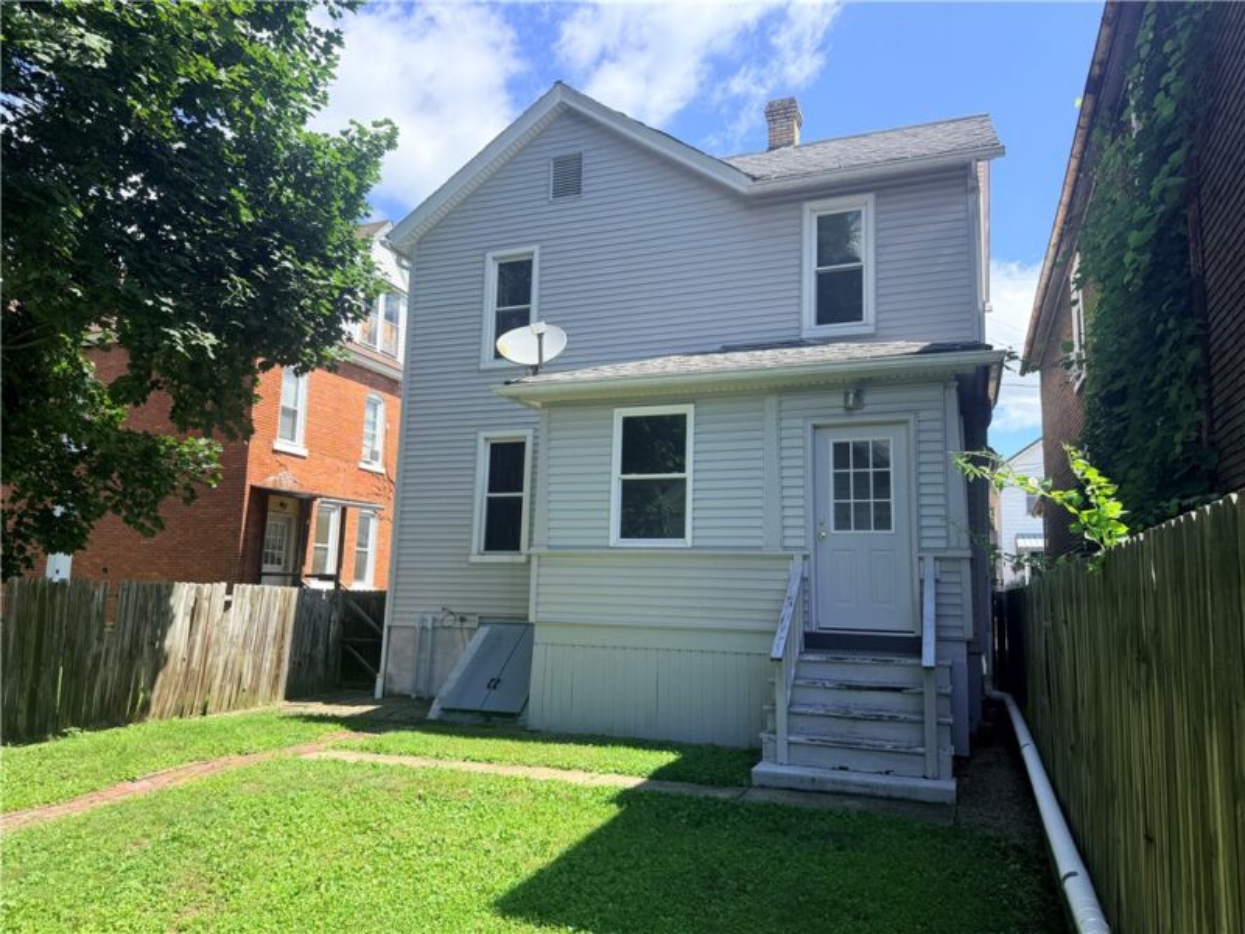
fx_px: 863
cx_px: 622
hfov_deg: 71.6
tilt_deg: +8.7
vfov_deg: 56.8
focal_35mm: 24
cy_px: 467
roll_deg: -2.1
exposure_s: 1/2611
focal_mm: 6.76
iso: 100
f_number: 1.78
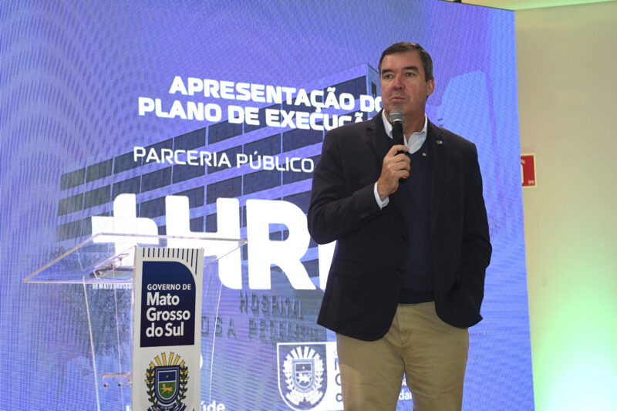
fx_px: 1405
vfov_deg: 16.6
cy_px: 206
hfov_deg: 24.8
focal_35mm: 82
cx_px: 308
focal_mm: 55
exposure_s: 1/160
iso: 2000
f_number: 3.2
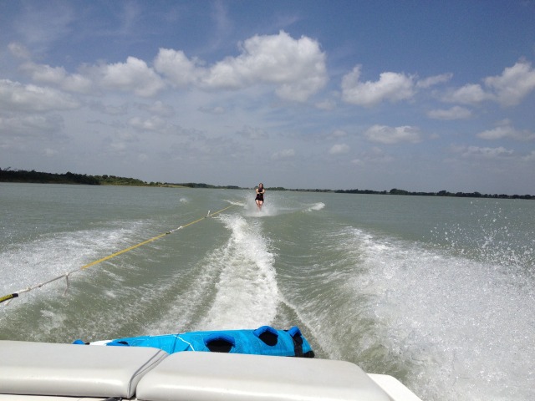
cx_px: 268
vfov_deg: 40.7
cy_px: 200
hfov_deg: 52.6
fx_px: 541
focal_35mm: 35
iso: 50
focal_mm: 4.28
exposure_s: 1/4608
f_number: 2.4
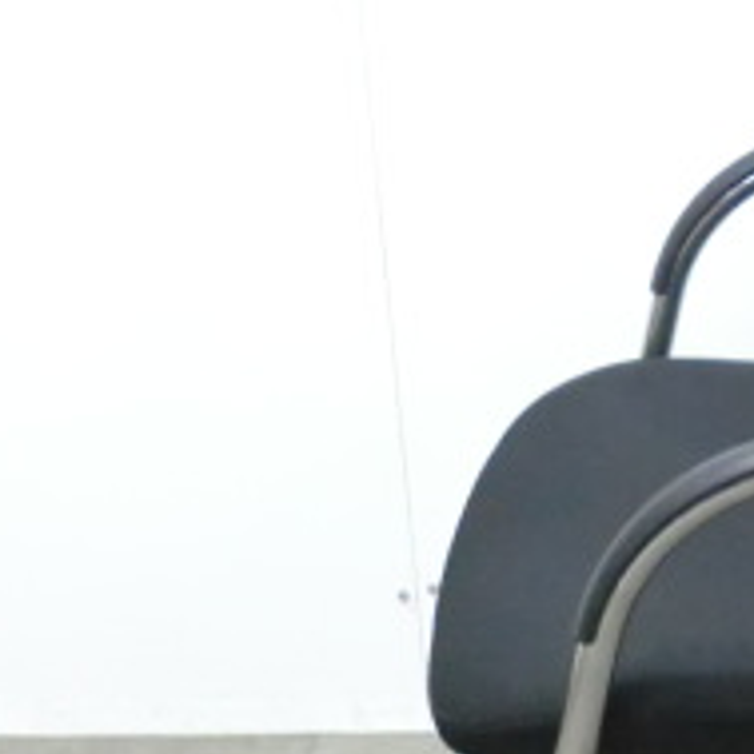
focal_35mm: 114
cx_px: 902
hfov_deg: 14.8
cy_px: 407
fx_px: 2809
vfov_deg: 15.3
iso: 800
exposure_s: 1/20
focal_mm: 6.9
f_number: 3.9
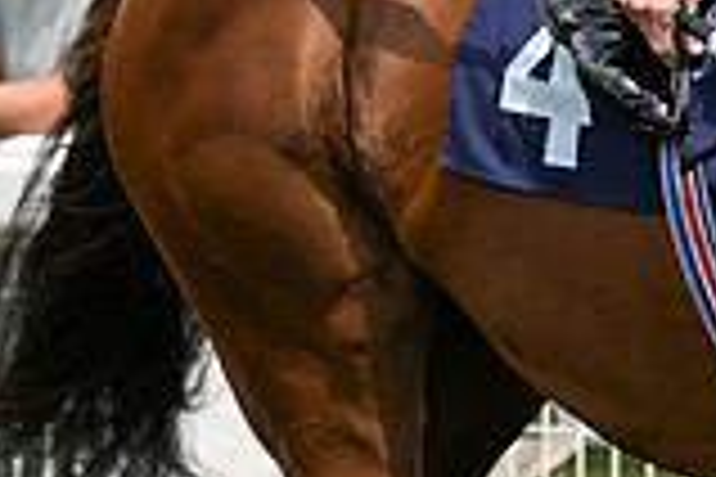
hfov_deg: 3.0
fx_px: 13444
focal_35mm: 676
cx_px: 1000
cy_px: -362
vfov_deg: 2.0
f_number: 5.6
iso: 400
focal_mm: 185
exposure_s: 1/2000
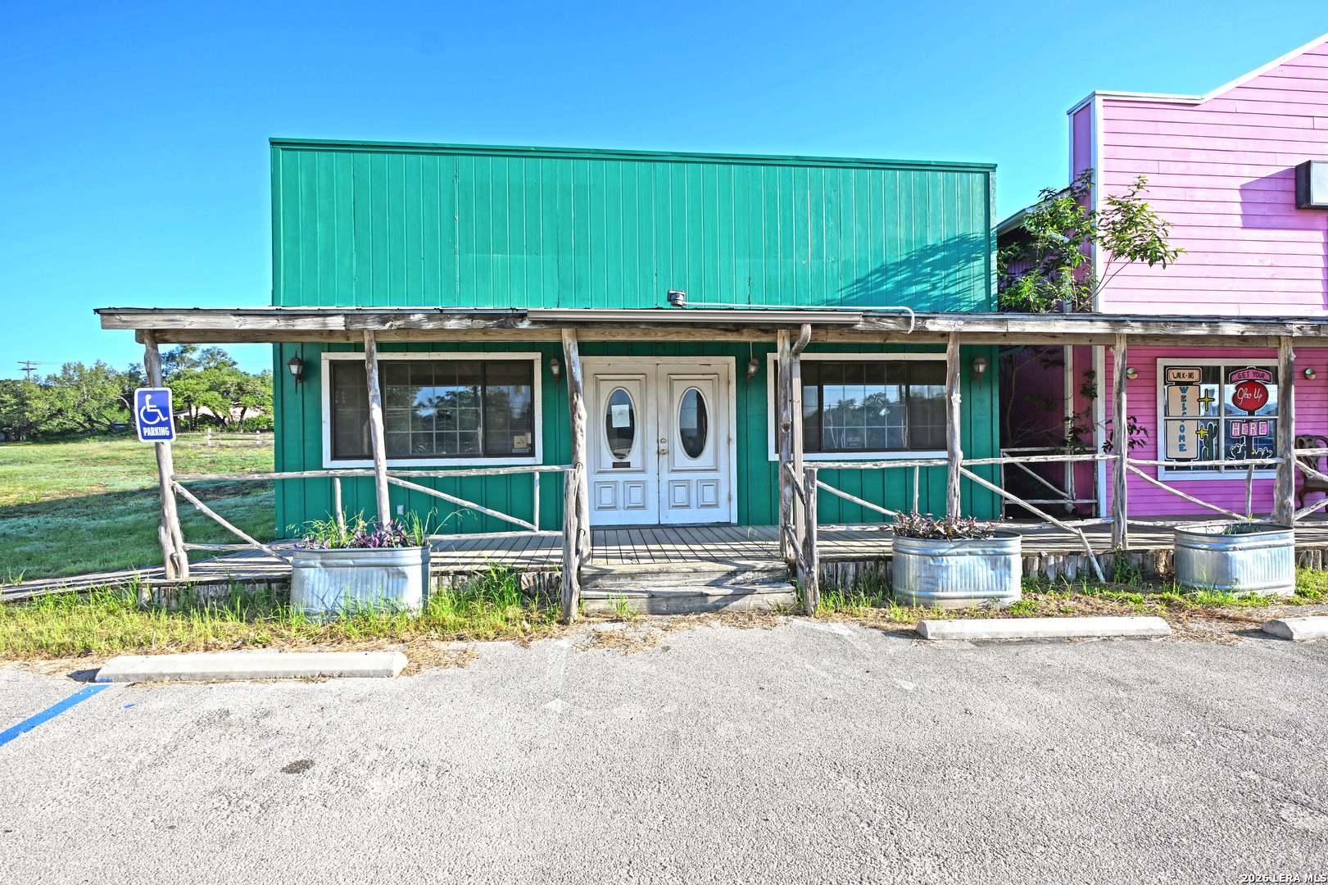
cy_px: 442
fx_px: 664
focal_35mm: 18
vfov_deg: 67.4
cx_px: 664
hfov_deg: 90.0
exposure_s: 1/160
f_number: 6.3
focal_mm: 12
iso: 64
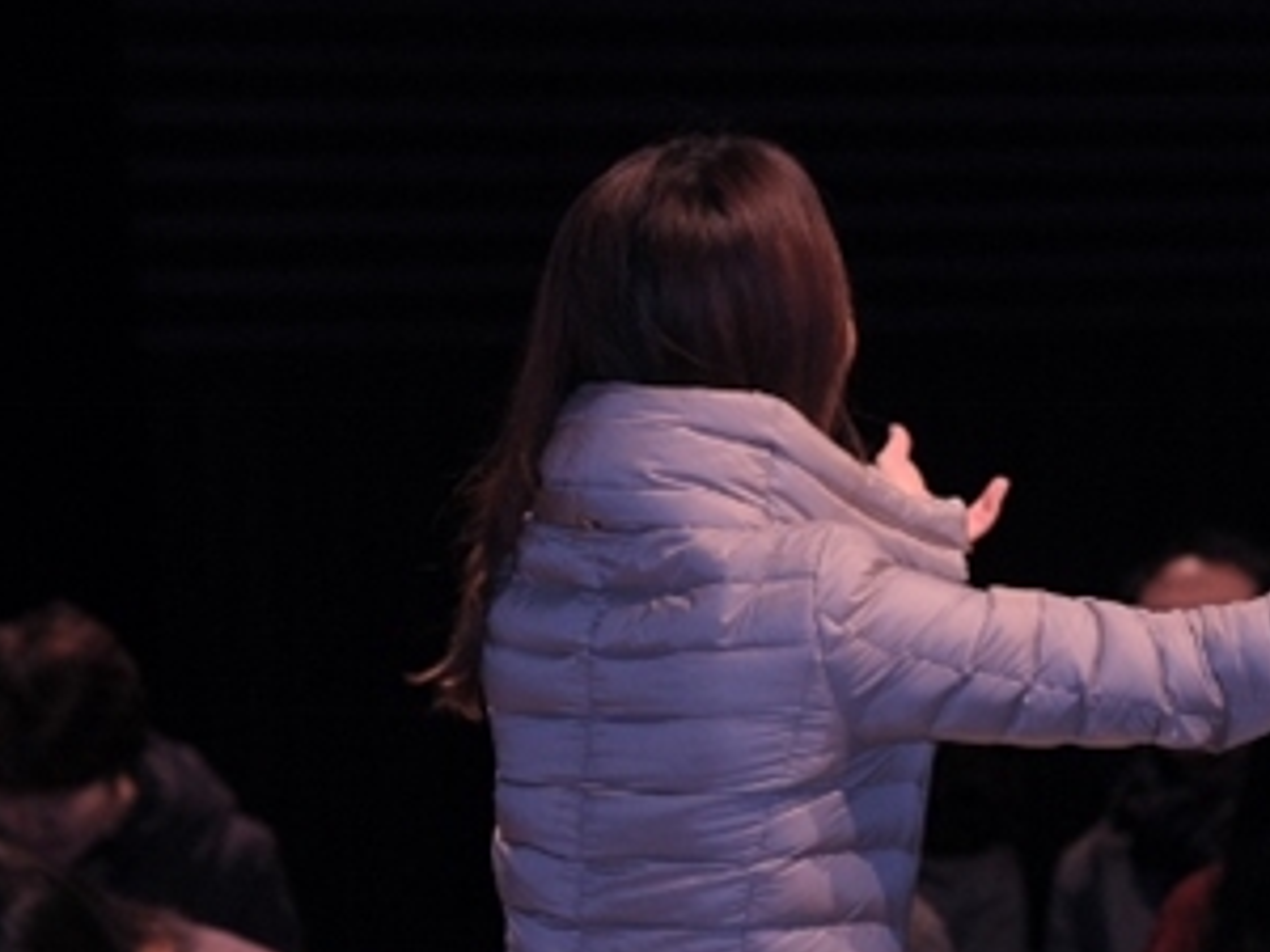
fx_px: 8987
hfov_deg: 8.1
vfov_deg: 6.1
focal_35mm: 245
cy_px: 630
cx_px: 1198
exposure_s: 1/160
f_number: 3.2
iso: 500
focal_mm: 85
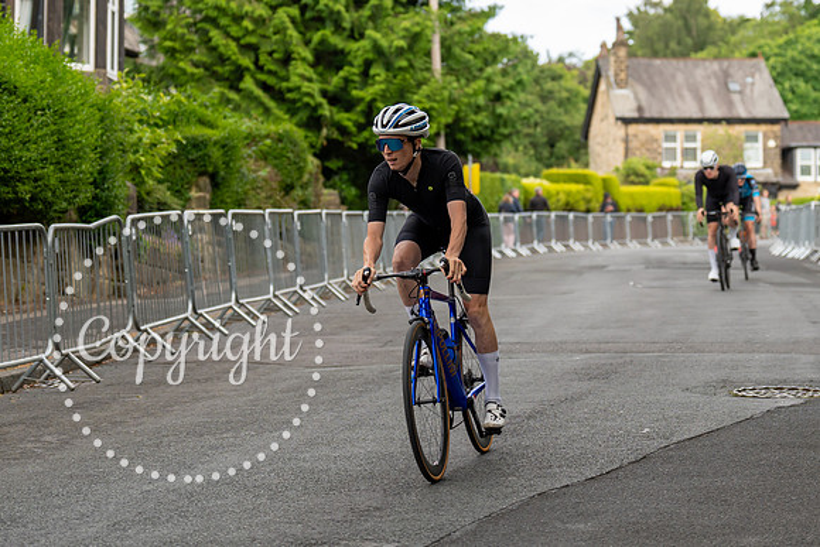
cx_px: 395
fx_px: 2404
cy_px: 155
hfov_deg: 19.4
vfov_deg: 13.0
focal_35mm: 106
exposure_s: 1/800
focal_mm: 70
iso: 400
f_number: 2.8
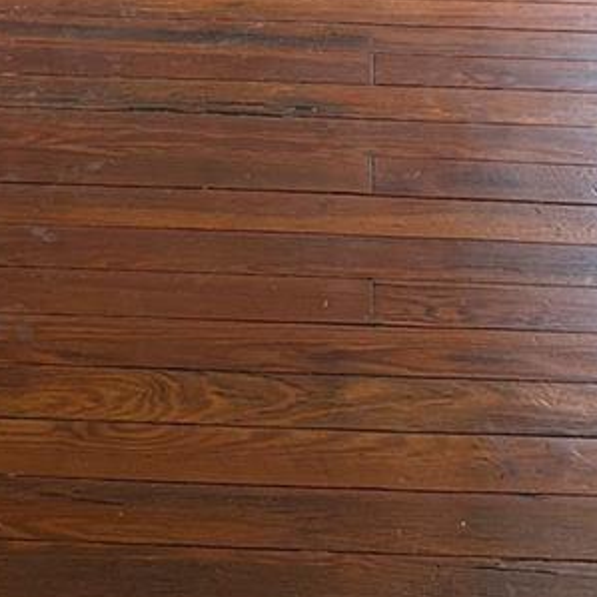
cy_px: -489
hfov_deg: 16.0
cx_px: 359
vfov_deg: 14.1
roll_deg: -1.3
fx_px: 2127
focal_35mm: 109
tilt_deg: -12.8
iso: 200
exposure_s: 1/104
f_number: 1.78
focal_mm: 6.76
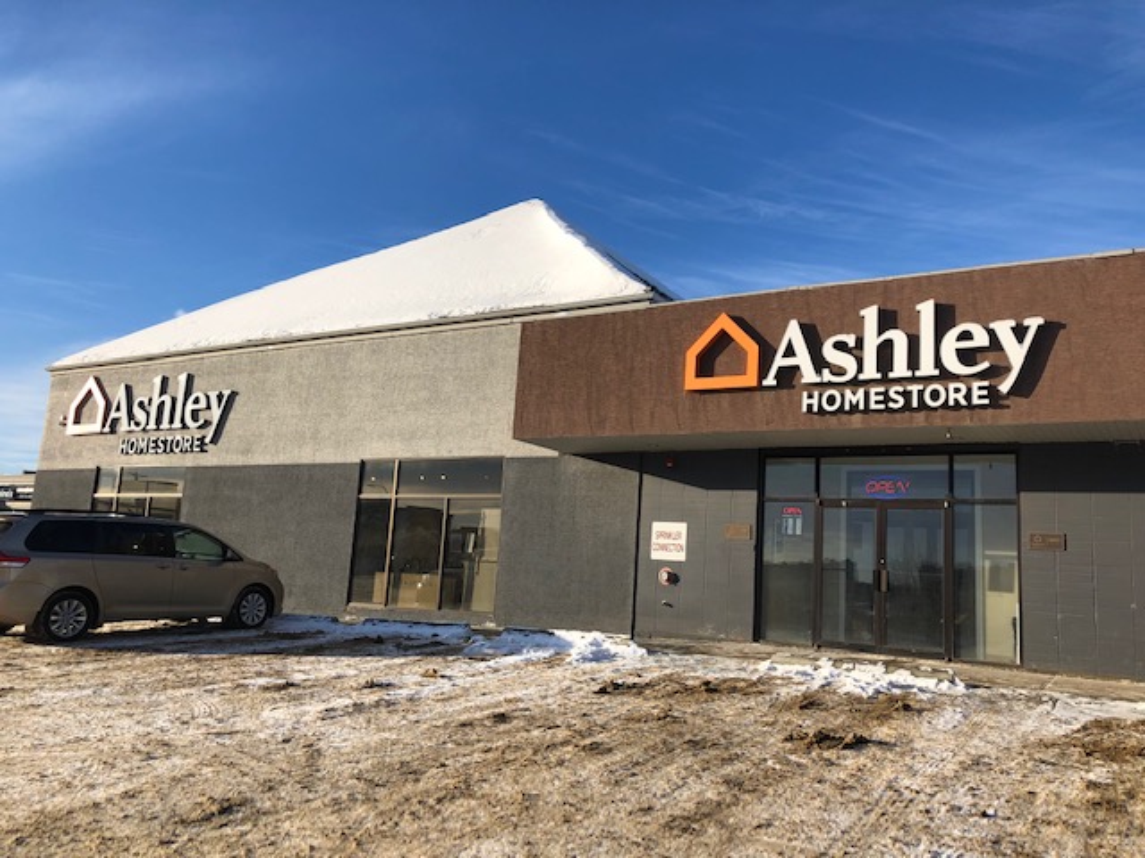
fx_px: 926
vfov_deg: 49.7
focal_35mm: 28
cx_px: 572
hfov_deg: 63.4
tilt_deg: +10.4
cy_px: 429
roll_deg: -2.7
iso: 20
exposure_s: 1/1600
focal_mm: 4
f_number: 1.8
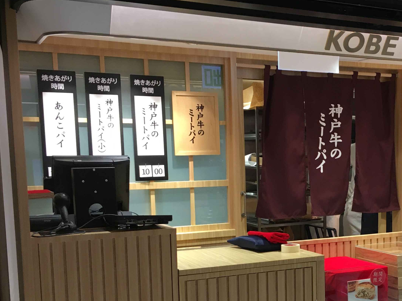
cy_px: 222
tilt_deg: -7.5
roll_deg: +0.5
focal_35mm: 54
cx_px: 341
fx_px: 627
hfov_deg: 34.1
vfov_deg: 26.7
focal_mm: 4.15
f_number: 2.2
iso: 40
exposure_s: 1/33
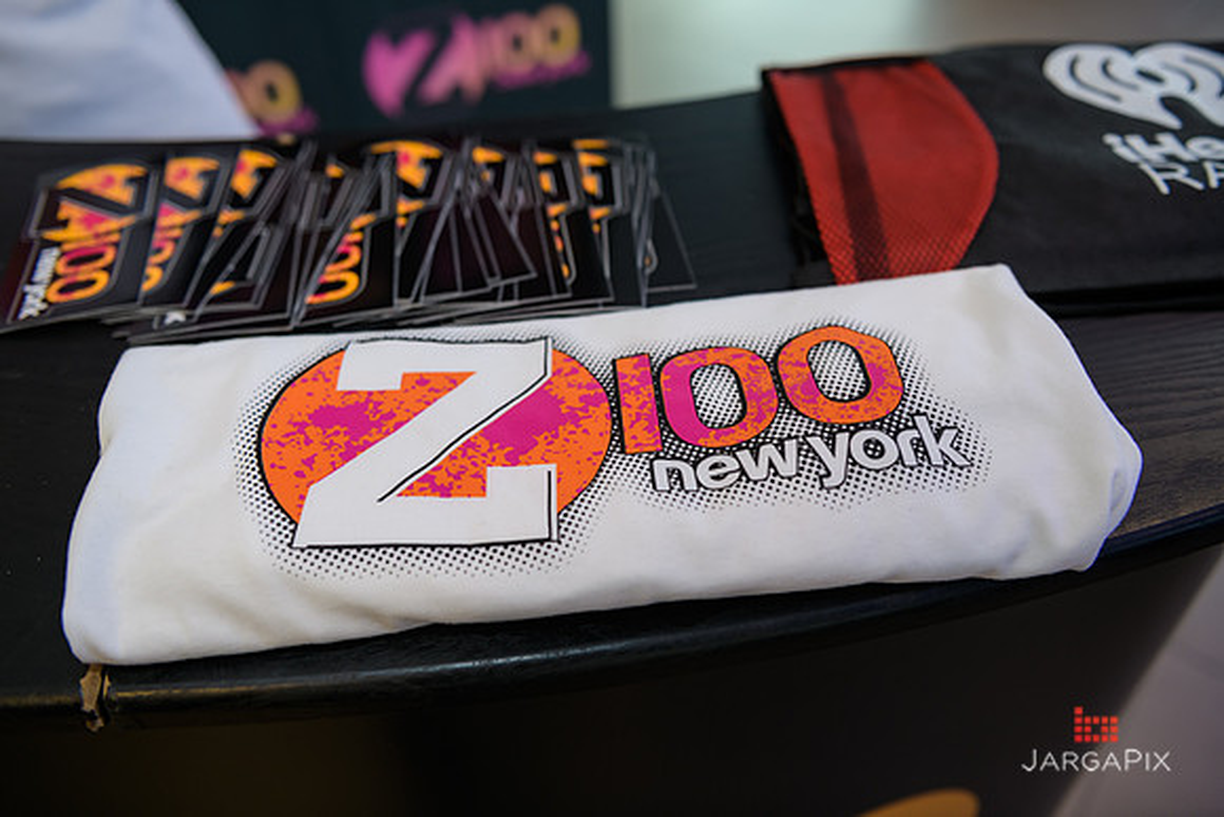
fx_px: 1088
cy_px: 408
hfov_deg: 58.7
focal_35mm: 32
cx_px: 612
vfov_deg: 41.1
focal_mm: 32
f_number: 3.2
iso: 400
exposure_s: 1/125
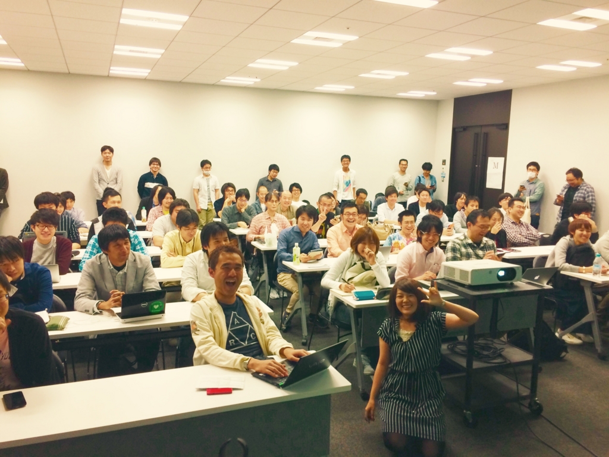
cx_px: 304
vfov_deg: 48.2
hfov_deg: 61.7
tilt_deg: -10.2
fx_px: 510
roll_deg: -0.7
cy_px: 228
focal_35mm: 29
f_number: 2.2
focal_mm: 4.15
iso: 64
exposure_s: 1/30
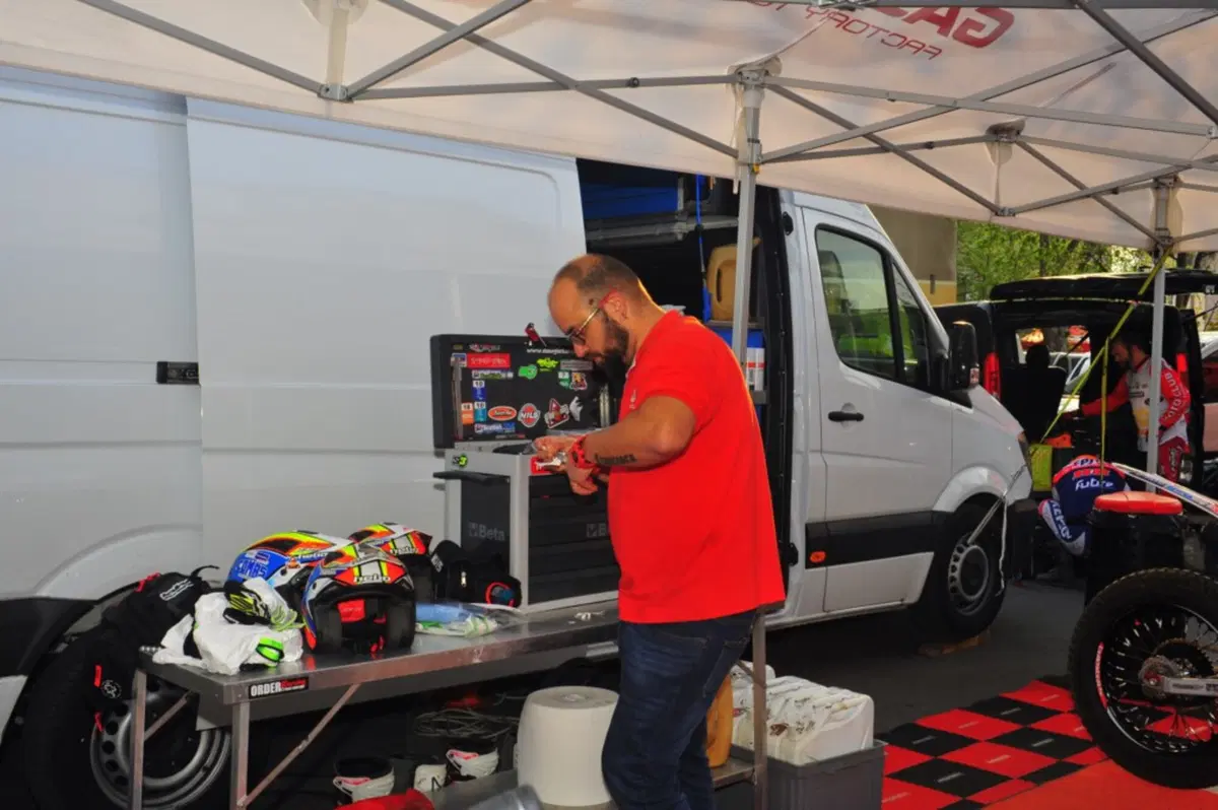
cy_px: 405
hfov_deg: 48.5
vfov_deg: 33.3
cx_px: 609
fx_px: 1352
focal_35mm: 40
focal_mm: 40
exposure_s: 1/320
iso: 800
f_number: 13
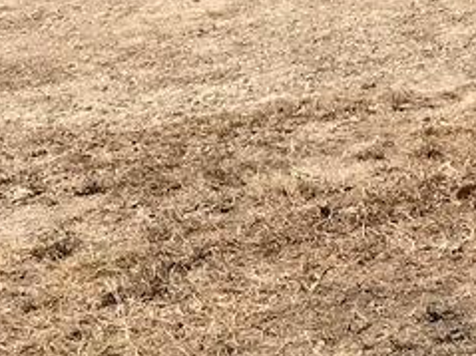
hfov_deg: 13.1
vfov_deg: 9.3
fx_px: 2062
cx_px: 418
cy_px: -342
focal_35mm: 150
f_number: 1.8
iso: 20
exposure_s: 1/1808
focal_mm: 3.99
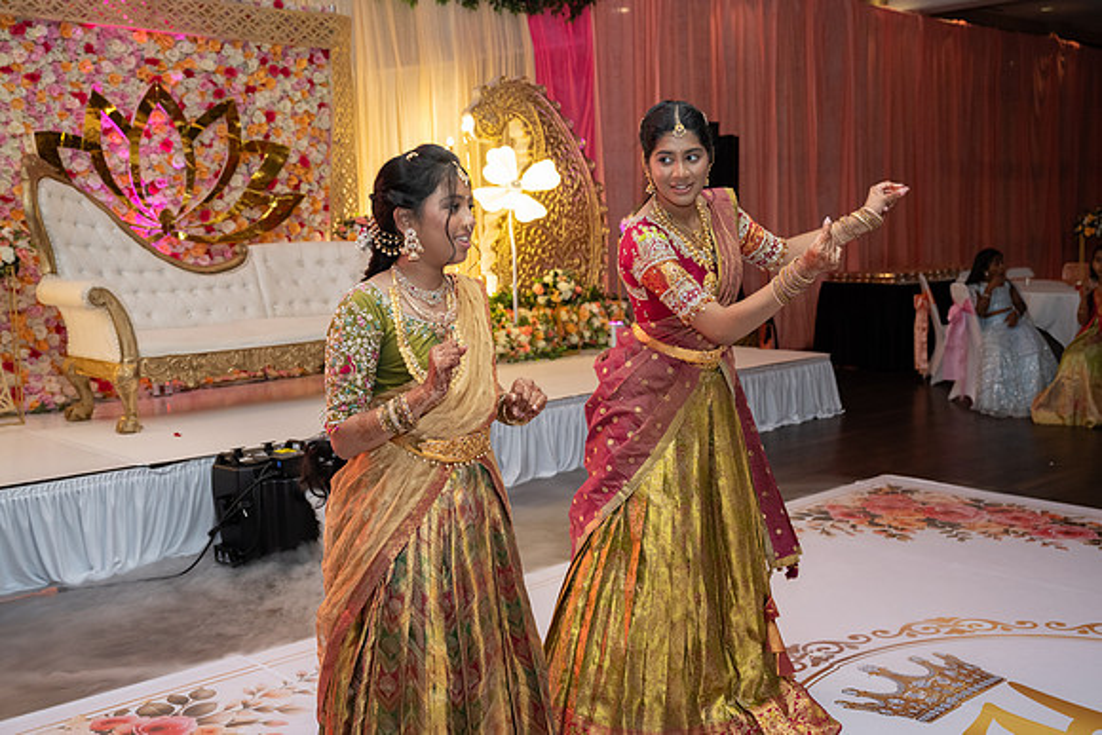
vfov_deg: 34.0
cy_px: 368
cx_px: 551
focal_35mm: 39
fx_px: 1202
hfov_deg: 49.3
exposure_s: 1/160
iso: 1250
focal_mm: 39
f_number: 4
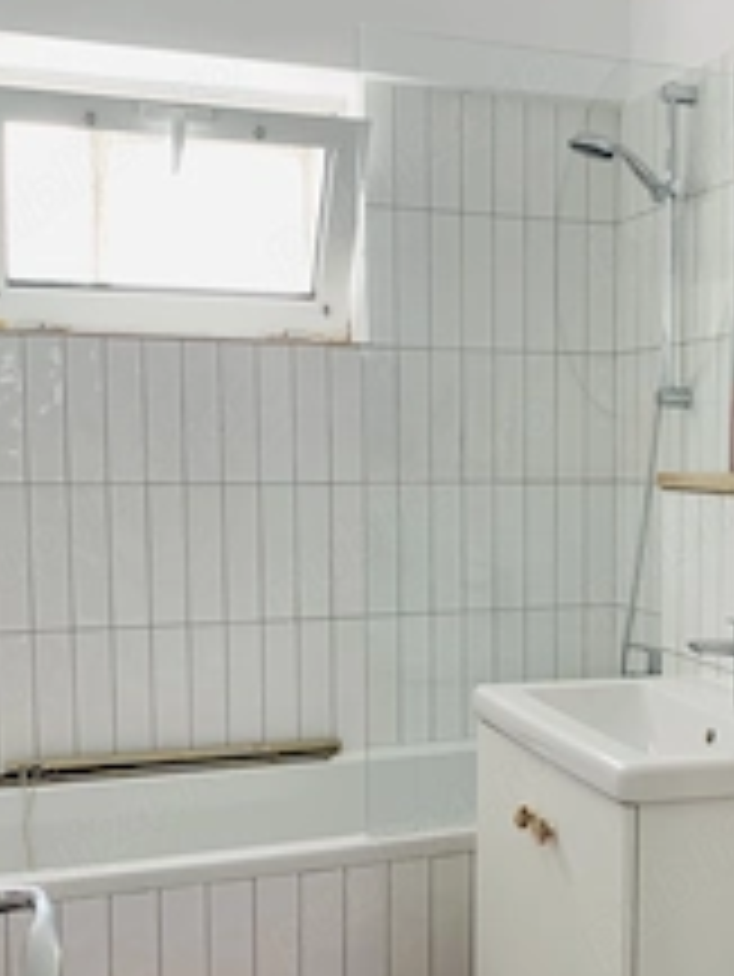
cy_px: 580
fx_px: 1356
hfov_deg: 29.7
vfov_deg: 39.5
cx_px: 567
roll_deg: -0.1
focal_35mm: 48
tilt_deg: -4.9
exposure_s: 1/115
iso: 100
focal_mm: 4.25
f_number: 1.8
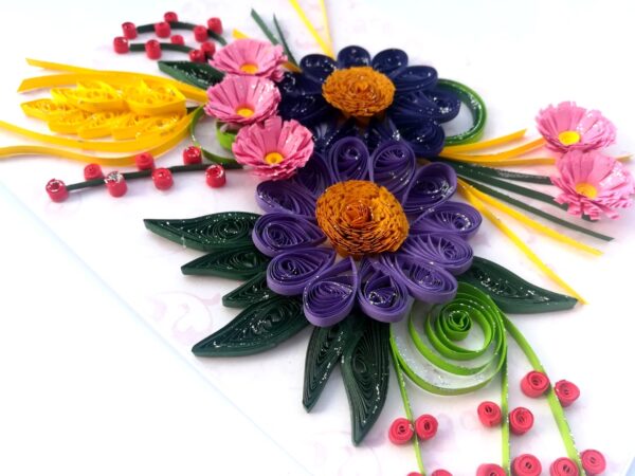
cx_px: 318
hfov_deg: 67.3
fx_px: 477
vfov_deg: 53.1
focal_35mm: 26
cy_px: 238
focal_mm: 3.83
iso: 50
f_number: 2.2
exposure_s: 1/104
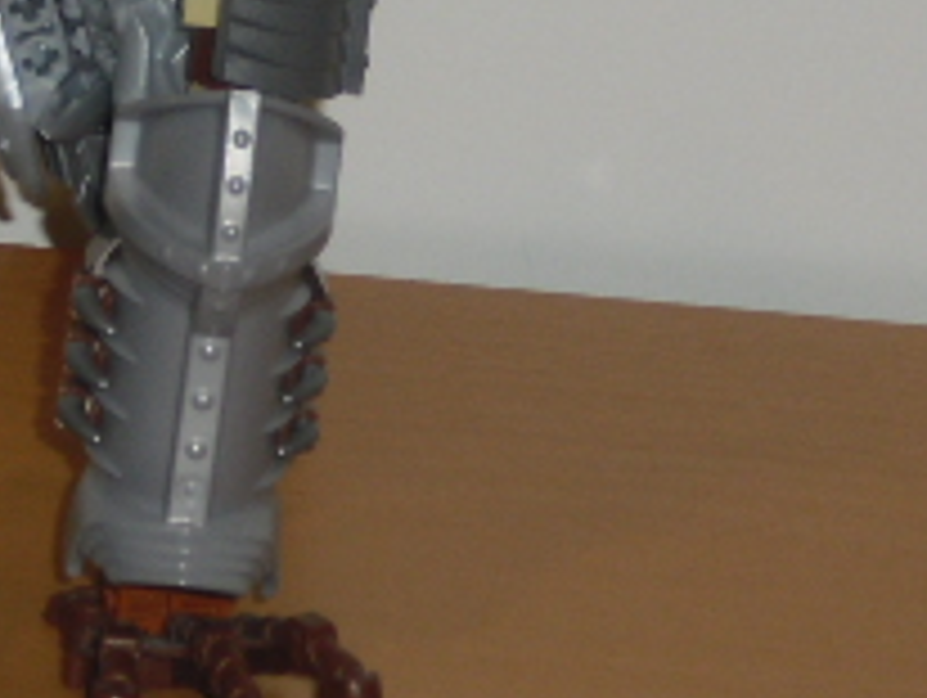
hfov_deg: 7.2
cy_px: 126
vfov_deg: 5.5
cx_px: 76
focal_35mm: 273
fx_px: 7319
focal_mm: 15.7
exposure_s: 1/60
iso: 200
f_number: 5.1
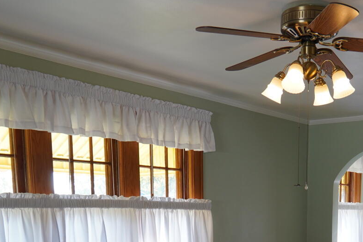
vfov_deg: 26.2
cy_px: 286
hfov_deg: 41.0
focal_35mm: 46
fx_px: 464
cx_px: 288
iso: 160
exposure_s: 1/60
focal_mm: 12
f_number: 4
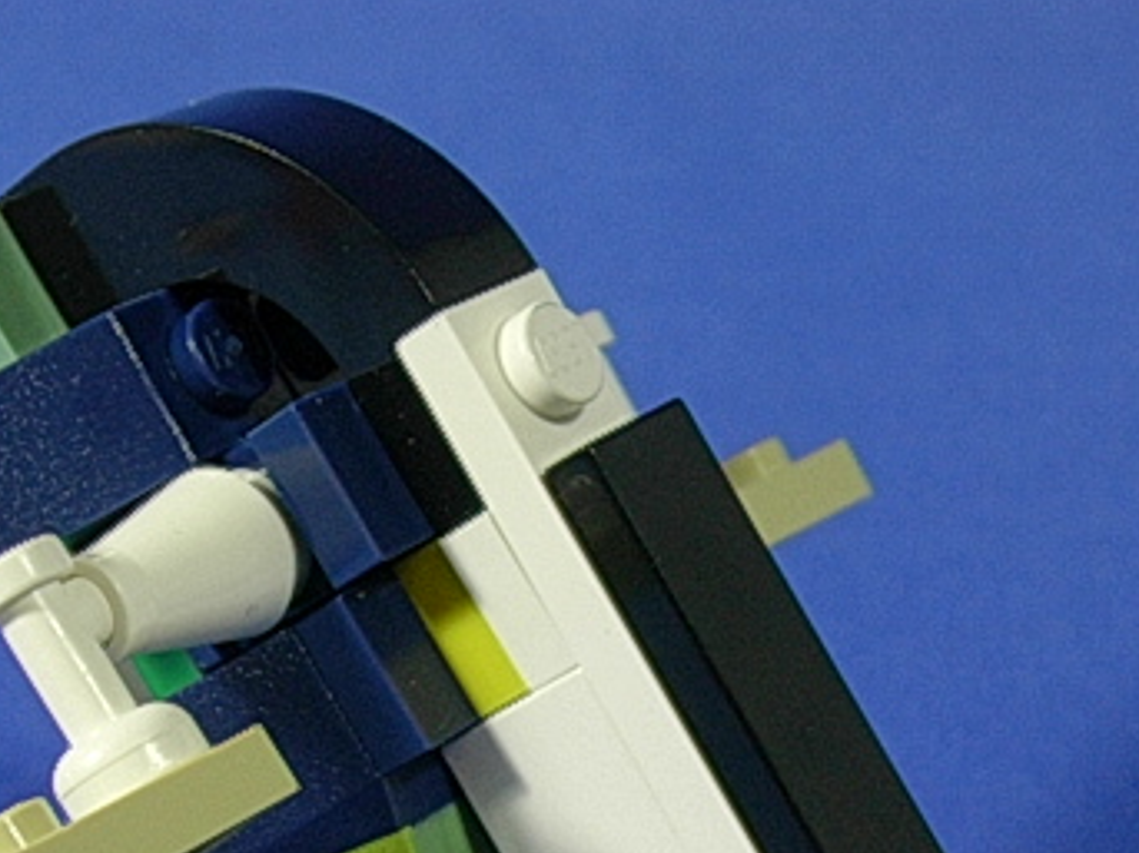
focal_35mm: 112
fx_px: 3684
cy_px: 780
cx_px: 588
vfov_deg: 13.1
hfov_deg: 17.6
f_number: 3.4
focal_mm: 9
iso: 70
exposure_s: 1/11.3
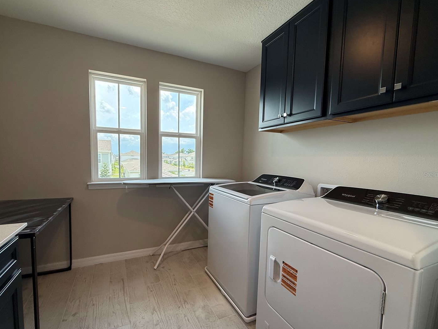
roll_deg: -1.2
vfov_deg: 78.0
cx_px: 203
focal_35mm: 16
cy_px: 174
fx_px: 202
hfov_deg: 94.3
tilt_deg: -4.9
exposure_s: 1/203
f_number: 2.2
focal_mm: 2.22
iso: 64
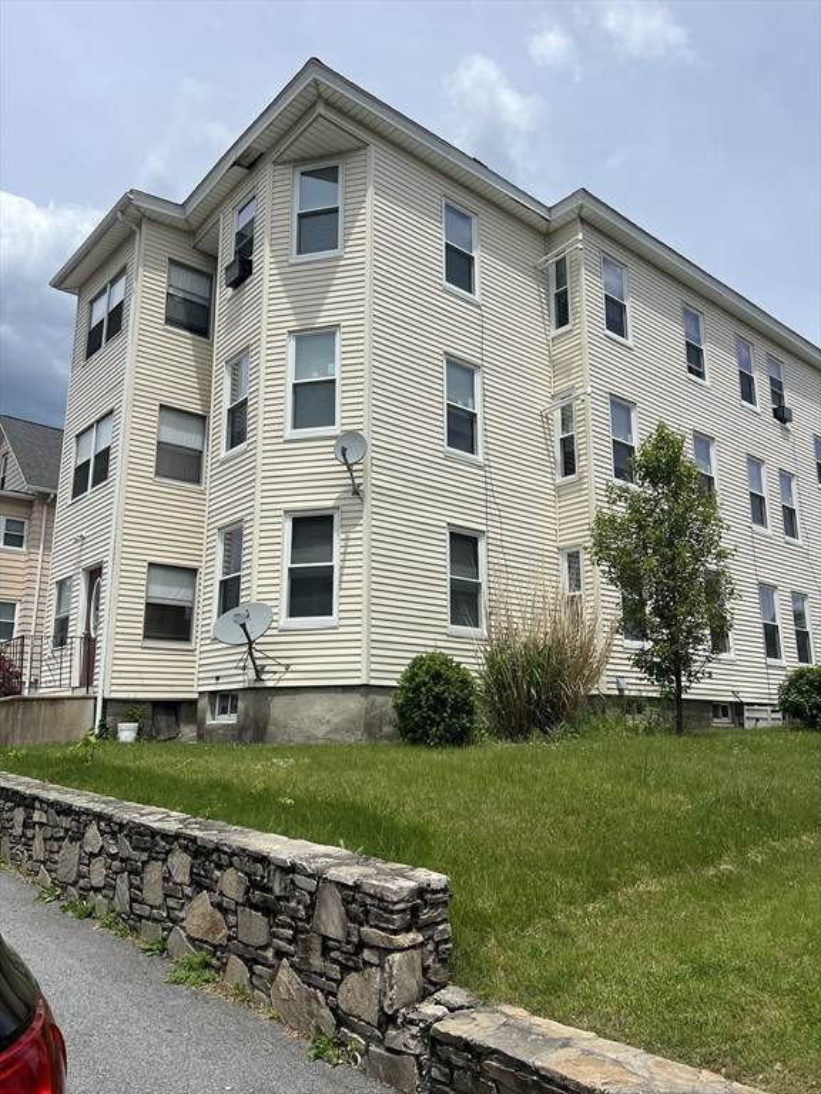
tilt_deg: +12.9
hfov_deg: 53.1
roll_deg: +0.6
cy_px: 547
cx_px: 410
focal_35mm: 26
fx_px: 822
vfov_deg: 67.3
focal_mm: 5.7
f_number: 1.5
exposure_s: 1/6993
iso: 50
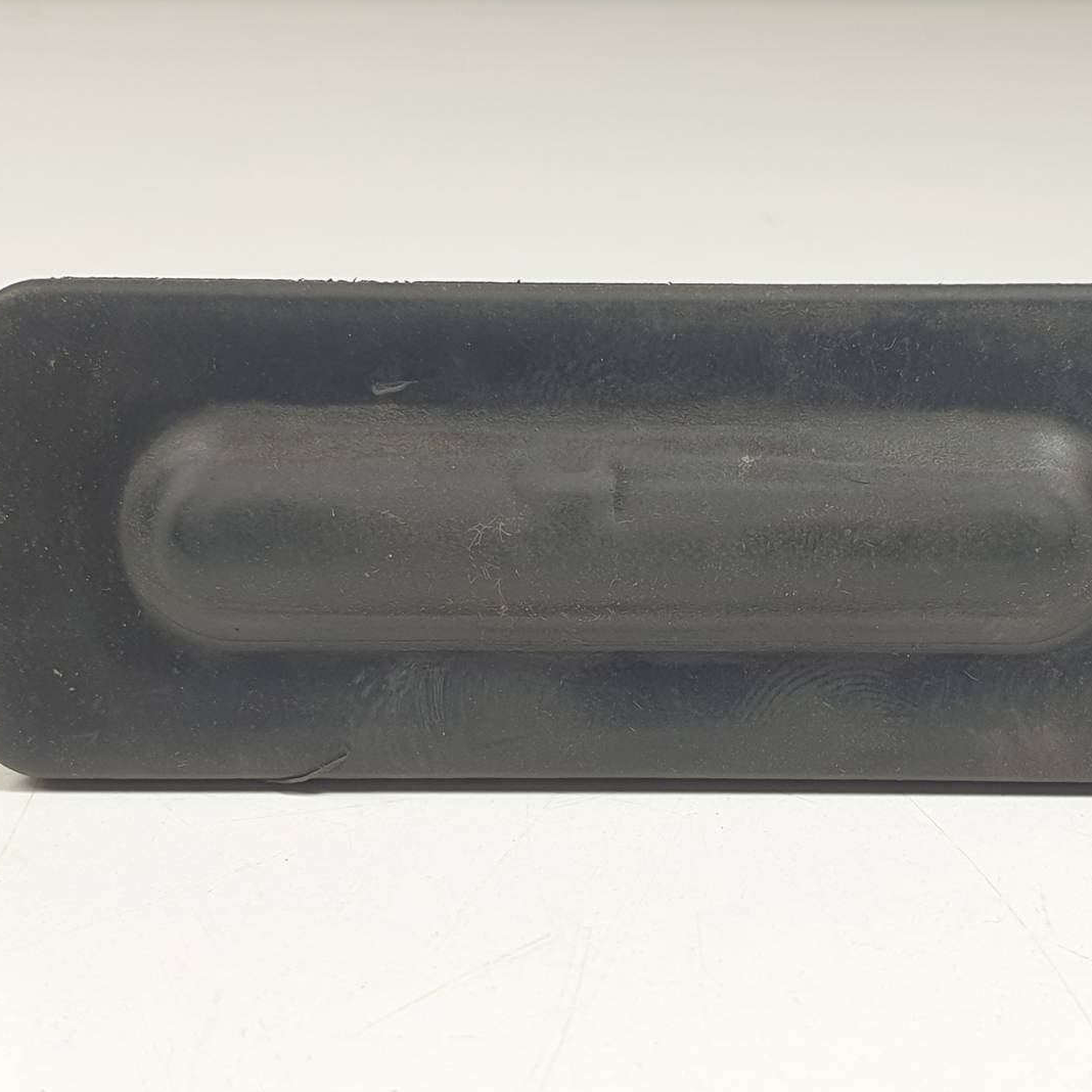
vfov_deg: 52.5
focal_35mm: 31
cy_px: 543
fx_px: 1106
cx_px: 625
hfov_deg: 52.3
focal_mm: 4.3
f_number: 2.4
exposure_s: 1/100
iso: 50
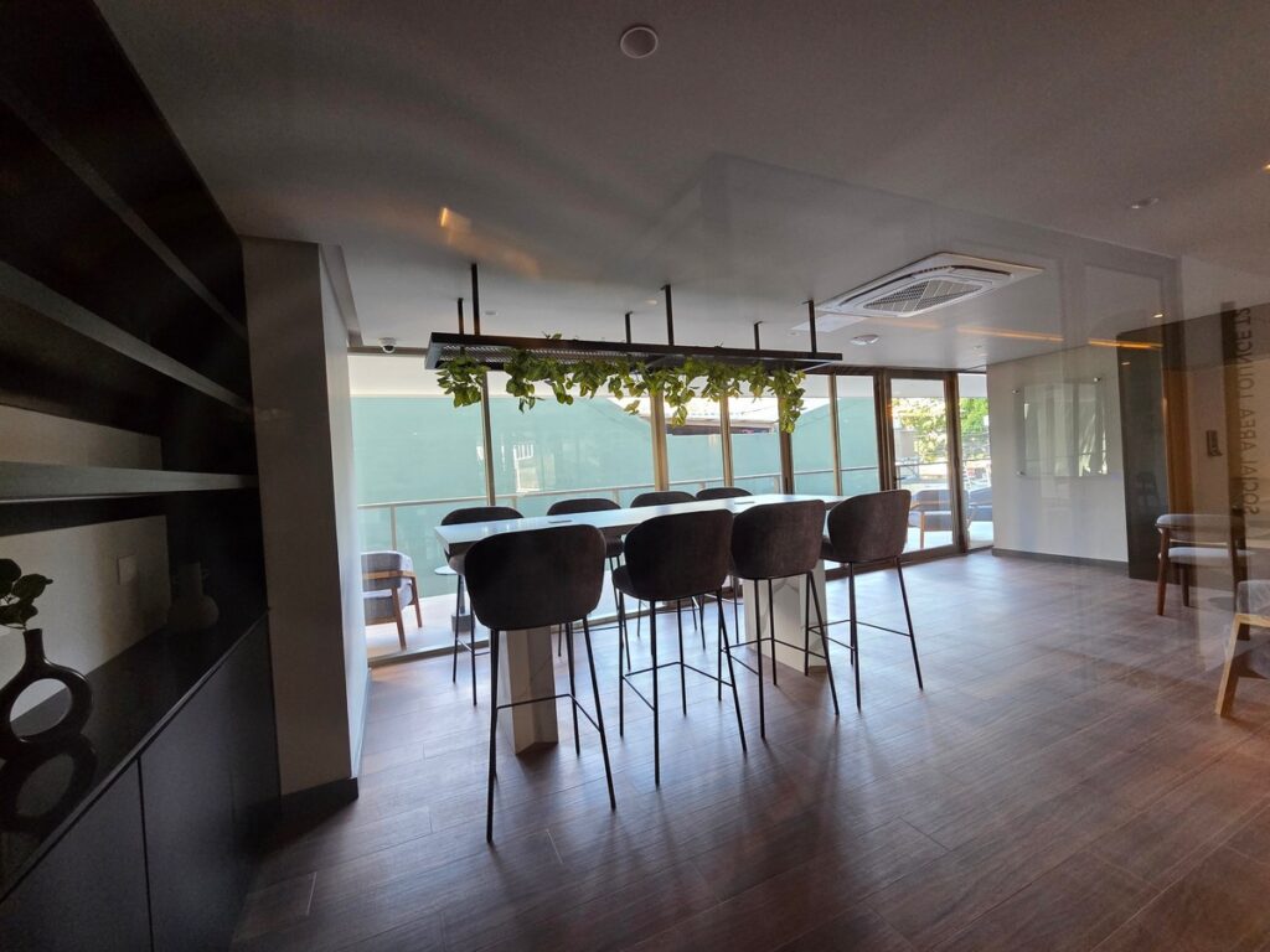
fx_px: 477
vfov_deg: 89.9
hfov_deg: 106.2
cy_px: 476
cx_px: 635
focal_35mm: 13
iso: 320
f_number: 2.2
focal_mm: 2.2
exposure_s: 1/60
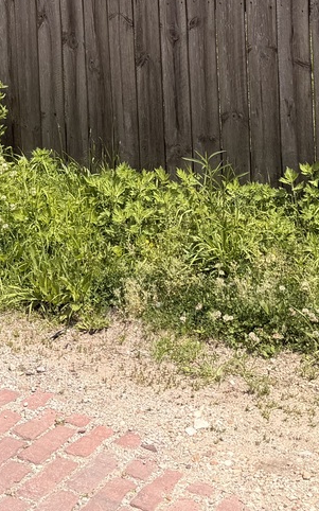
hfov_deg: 16.9
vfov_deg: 25.4
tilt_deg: -6.0
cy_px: -36
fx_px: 1058
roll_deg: +2.4
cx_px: 38
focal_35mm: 76
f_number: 1.78
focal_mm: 6.76
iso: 80
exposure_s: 1/4167
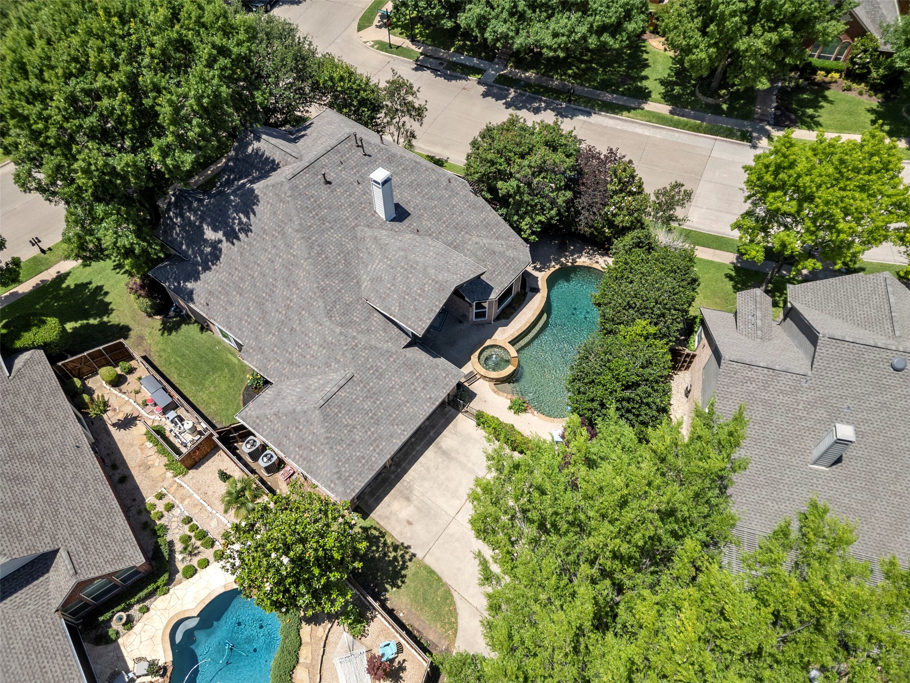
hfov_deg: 71.6
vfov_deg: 56.8
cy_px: 342
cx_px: 455
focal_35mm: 24
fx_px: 631
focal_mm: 6.72
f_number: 1.7
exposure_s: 1/4000
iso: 110
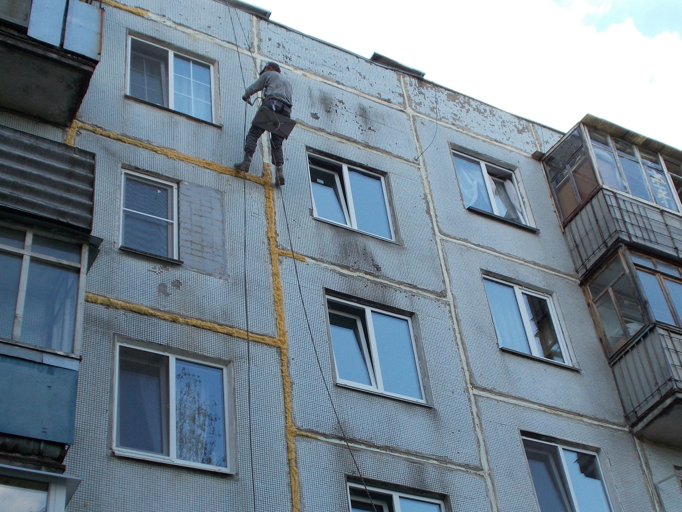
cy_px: 339
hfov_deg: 33.8
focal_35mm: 57
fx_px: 1123
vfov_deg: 25.5
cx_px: 340
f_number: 3.9
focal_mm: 6.9
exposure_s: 1/200
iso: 80
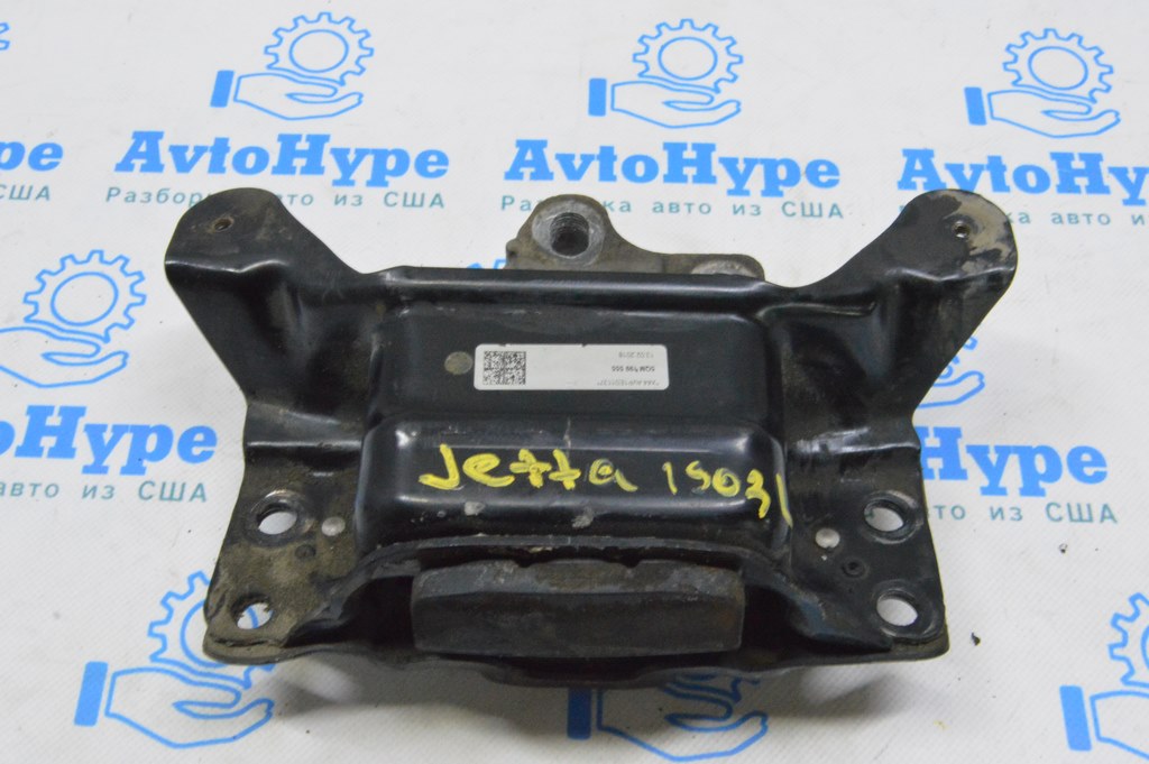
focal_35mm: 45
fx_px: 1435
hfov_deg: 43.6
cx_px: 574
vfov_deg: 29.8
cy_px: 382
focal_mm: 30
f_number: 20
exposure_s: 1/20
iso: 6400
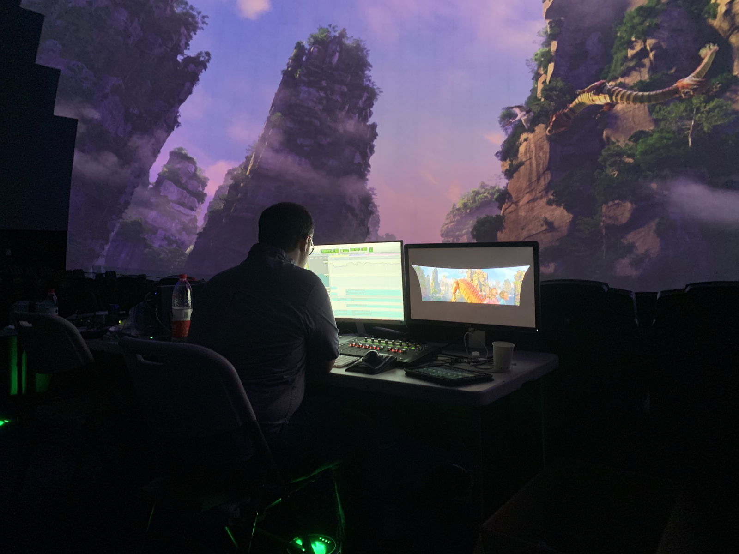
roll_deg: +0.7
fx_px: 555
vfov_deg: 53.1
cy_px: 277
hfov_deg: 67.3
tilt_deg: -0.3
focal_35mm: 26
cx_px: 370
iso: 640
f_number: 1.8
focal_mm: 4.25
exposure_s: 1/29
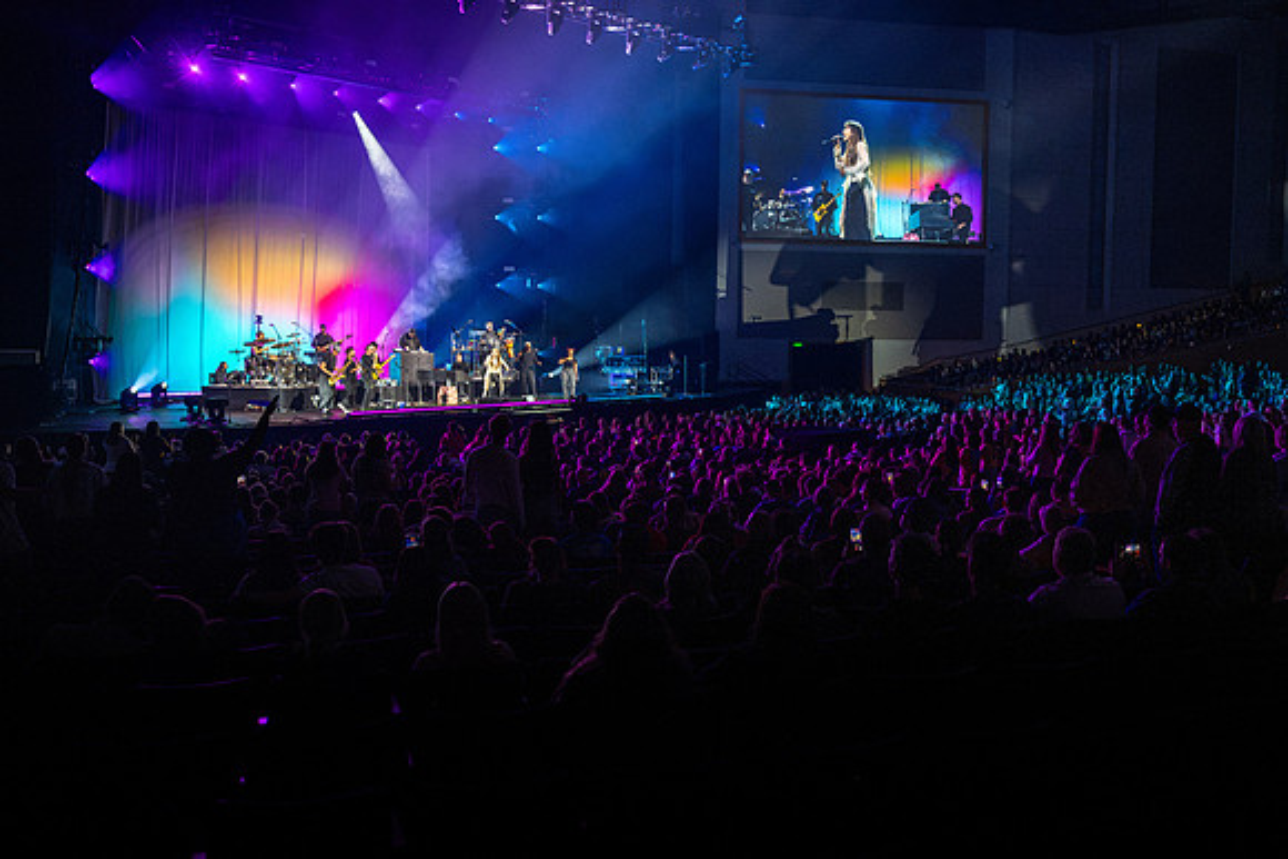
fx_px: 1345
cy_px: 417
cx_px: 712
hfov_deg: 51.1
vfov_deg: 35.4
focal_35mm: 38
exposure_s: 1/125
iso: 2000
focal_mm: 34
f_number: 3.5
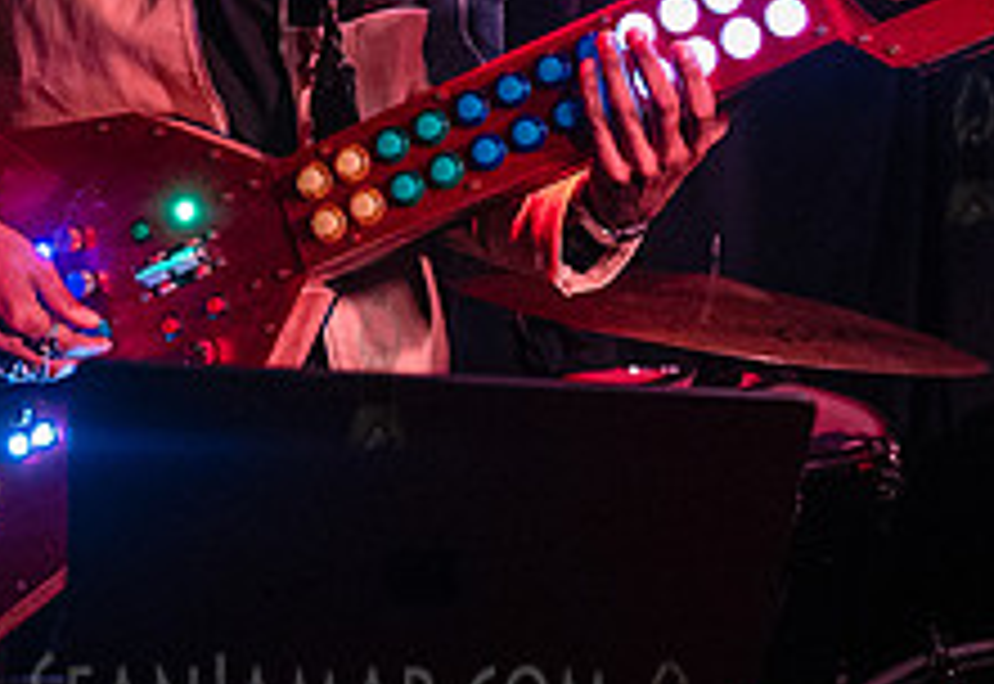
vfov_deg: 15.3
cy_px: -189
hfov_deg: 22.8
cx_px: 196
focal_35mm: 87
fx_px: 2426
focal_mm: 29
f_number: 3.5
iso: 12800
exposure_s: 1/250
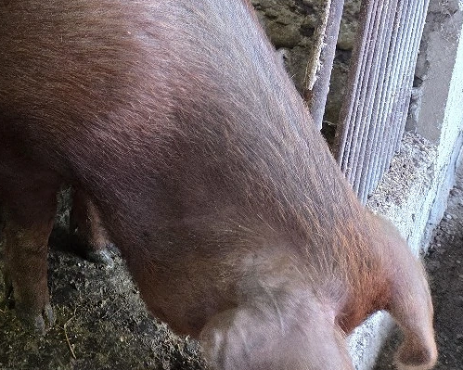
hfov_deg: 37.8
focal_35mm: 45
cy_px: 49
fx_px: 617
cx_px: 29
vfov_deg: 32.1
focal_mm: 5.4
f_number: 1.8
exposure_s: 1/50.3
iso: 1600
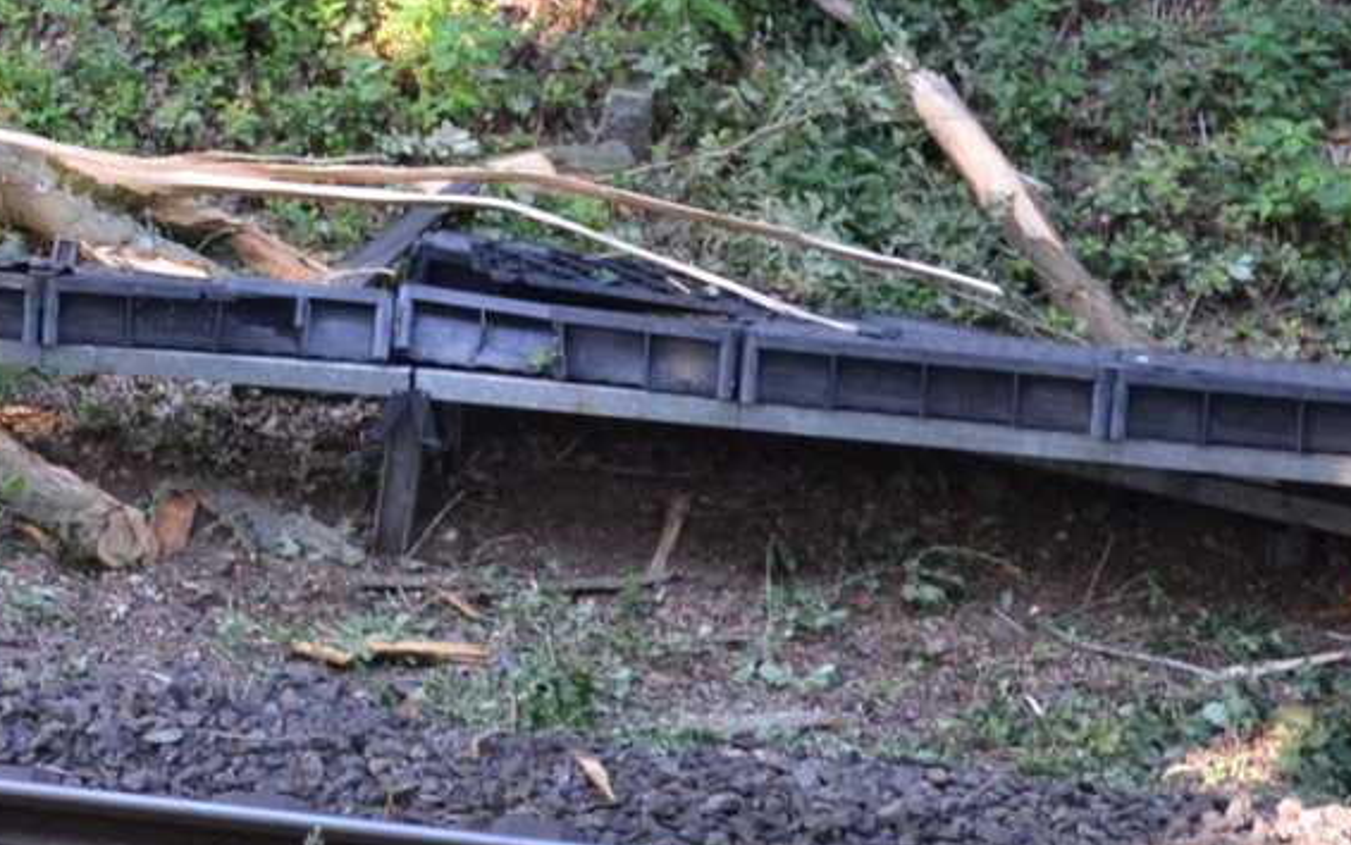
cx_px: -781
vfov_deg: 8.6
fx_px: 5561
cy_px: -221
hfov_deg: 13.0
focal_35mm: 151
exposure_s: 1/80
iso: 250
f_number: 4.2
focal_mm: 28
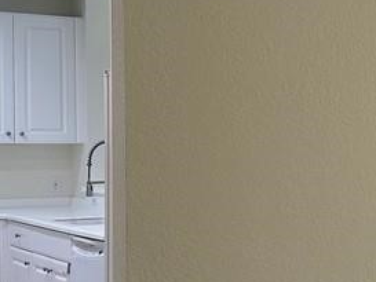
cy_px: 158
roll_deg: +0.5
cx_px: 496
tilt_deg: -1.7
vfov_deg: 16.4
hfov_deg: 19.9
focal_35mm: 90
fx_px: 978
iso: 125
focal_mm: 6.86
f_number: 1.78
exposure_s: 1/120
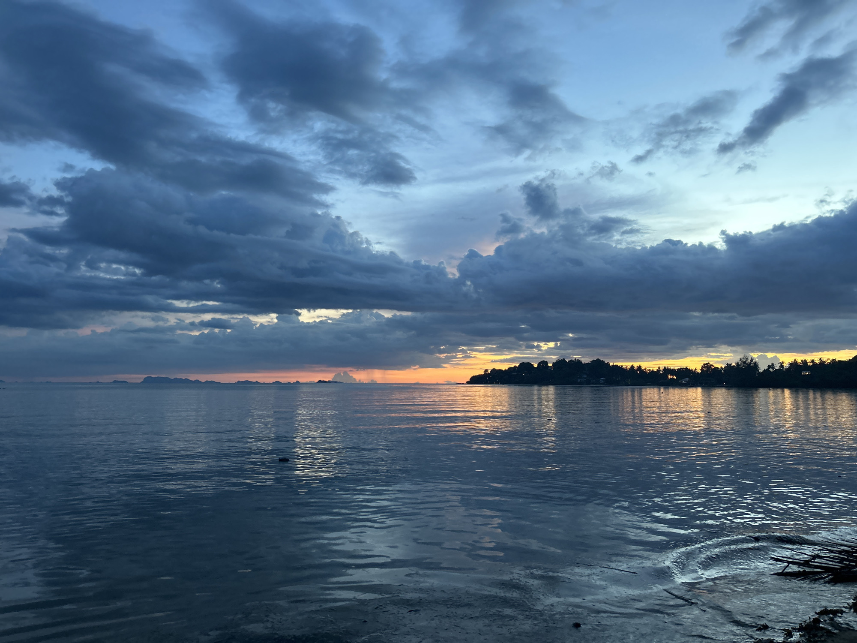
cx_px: 428
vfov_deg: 53.1
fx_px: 644
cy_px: 322
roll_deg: +0.4
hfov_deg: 67.3
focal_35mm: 26
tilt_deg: +5.9
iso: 200
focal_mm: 5.7
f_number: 1.5
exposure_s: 1/60
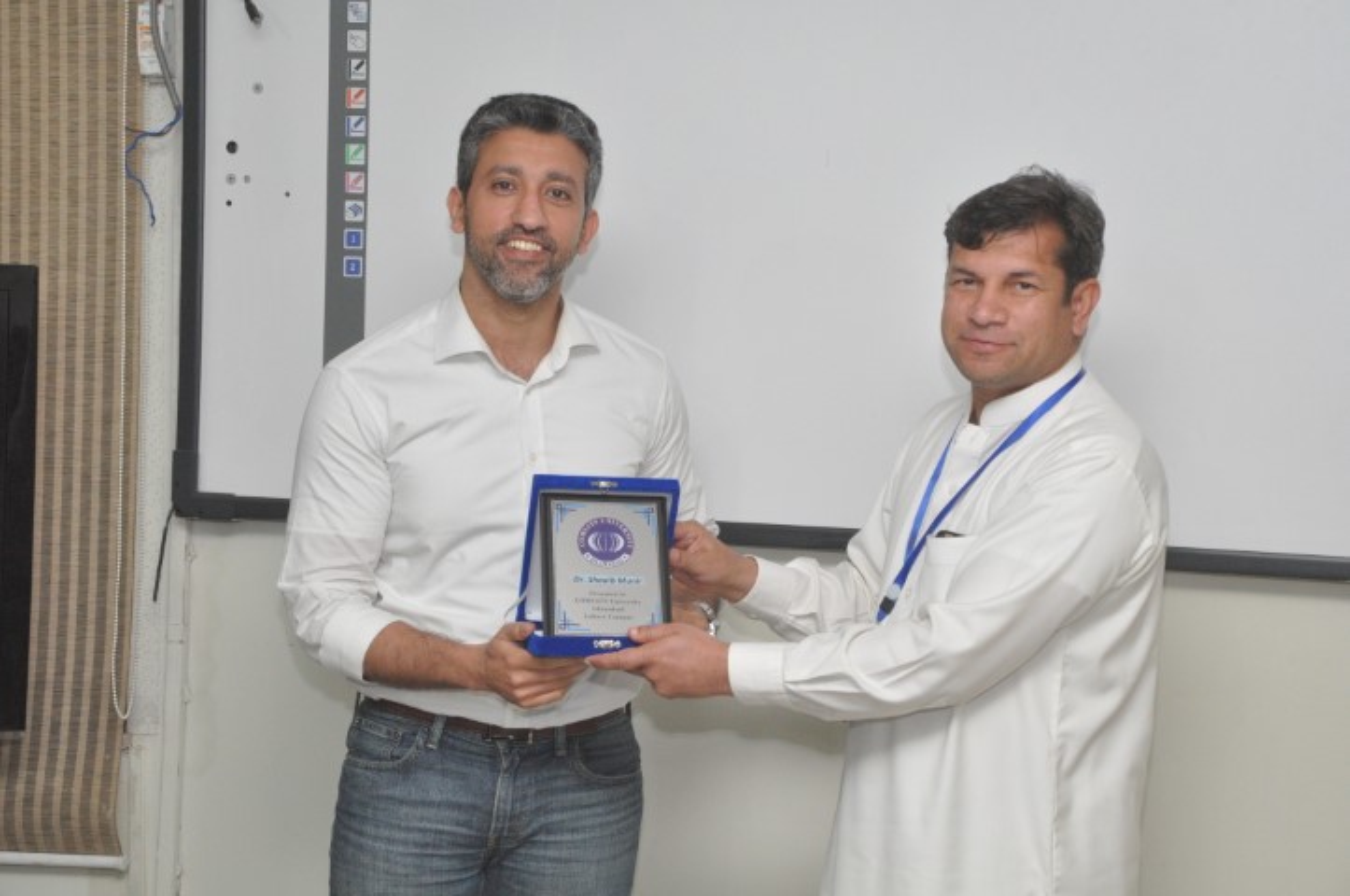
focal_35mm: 78
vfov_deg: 17.4
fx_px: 2921
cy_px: 448
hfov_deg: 26.0
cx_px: 675
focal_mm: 52
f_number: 7.1
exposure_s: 1/60
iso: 2000
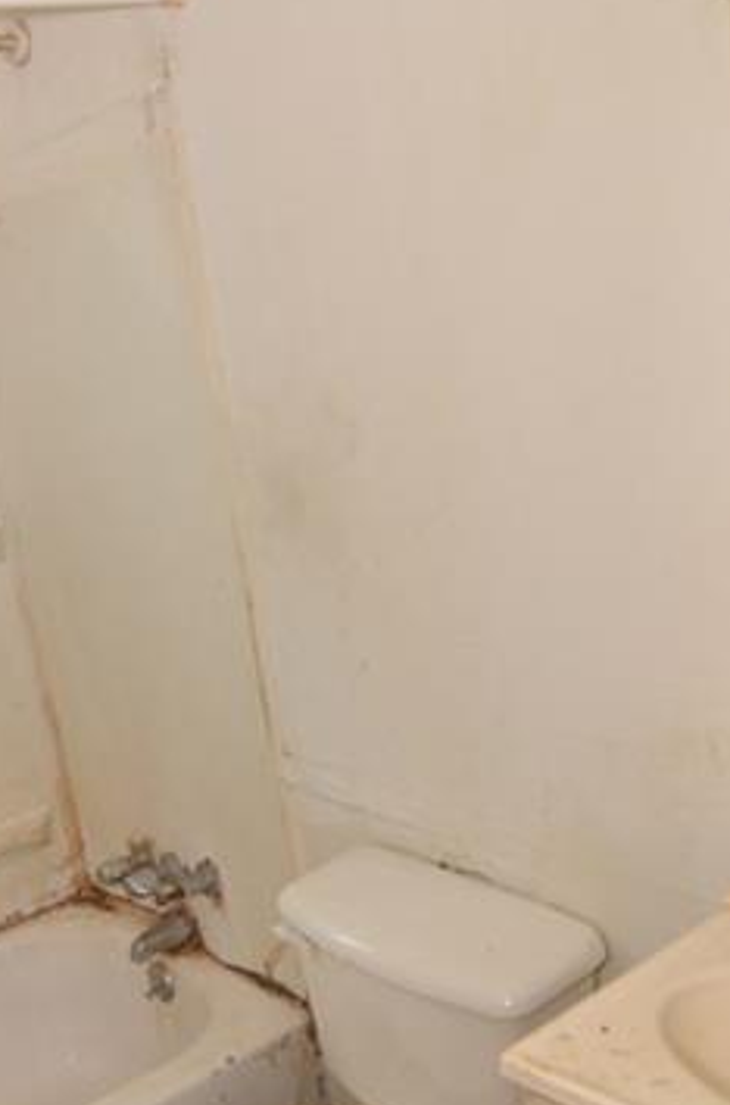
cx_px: 175
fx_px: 1193
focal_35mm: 39
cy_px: 677
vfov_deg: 49.3
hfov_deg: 33.3
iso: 800
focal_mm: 12
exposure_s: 1/60
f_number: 4
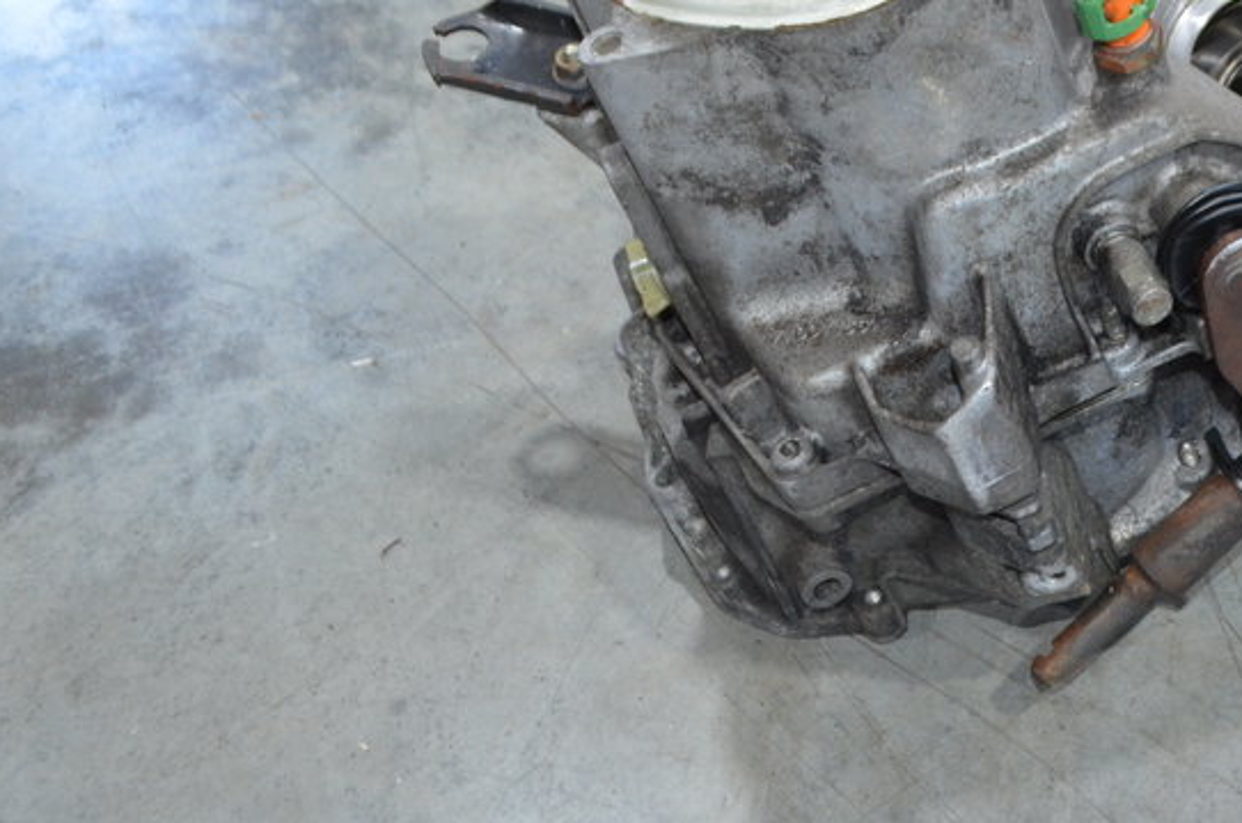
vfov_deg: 26.2
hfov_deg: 37.1
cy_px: 264
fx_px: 1756
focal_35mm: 51
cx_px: 1054
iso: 800
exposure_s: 1/60
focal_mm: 18
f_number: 3.5
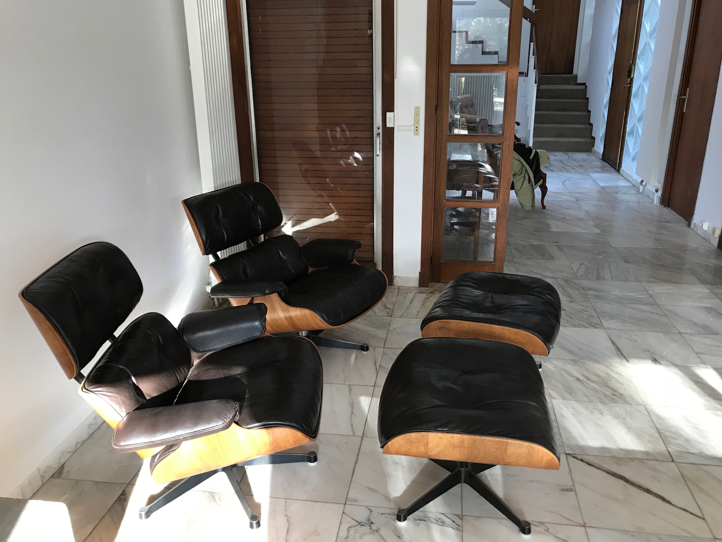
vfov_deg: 48.2
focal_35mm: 29
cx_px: 373
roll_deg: +0.9
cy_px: 280
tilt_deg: -19.8
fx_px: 605
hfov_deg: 61.6
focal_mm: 3.99
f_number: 1.8
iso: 40
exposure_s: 1/33
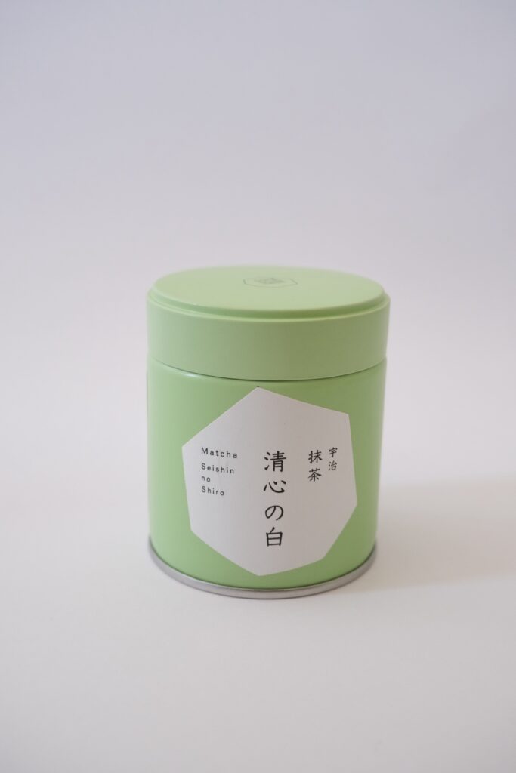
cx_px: 258
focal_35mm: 43
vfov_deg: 45.4
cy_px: 386
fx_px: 924
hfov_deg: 31.2
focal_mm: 28.8
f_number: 4.5
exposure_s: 1/100
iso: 2000
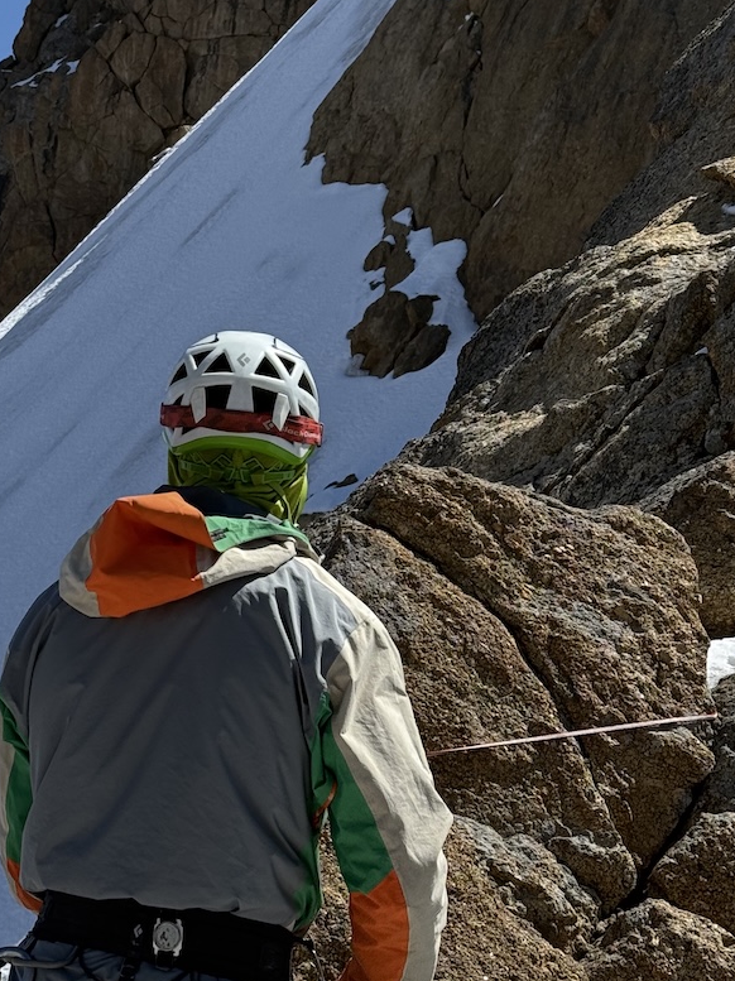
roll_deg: -6.1
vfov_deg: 21.7
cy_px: 170
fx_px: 2522
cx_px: 143
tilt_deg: +15.8
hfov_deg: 16.5
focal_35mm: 89
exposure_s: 1/3891
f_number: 1.78
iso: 100
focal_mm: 6.76
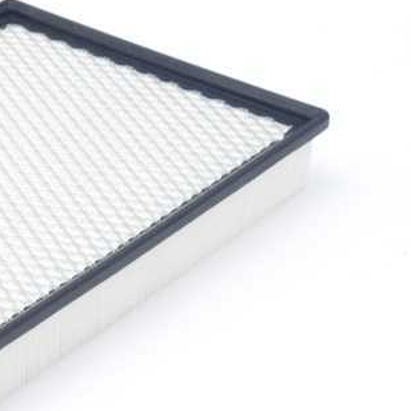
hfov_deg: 12.3
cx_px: -93
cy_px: 170
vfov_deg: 12.6
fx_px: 1854
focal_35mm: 138
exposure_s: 1/80
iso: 3600
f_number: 13
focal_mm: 50
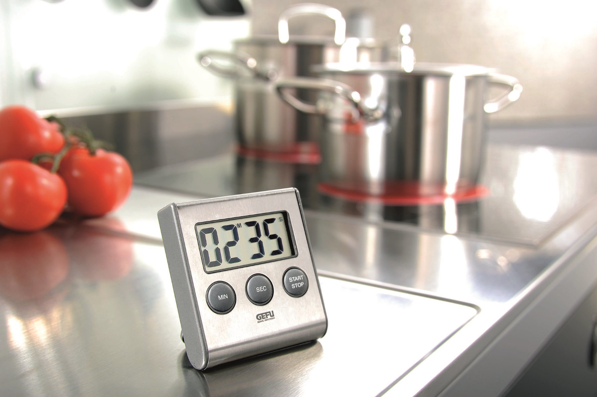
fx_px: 829
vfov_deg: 27.0
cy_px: 198
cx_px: 298
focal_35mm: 50
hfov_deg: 39.6
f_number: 7.1
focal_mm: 50
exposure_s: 1/250
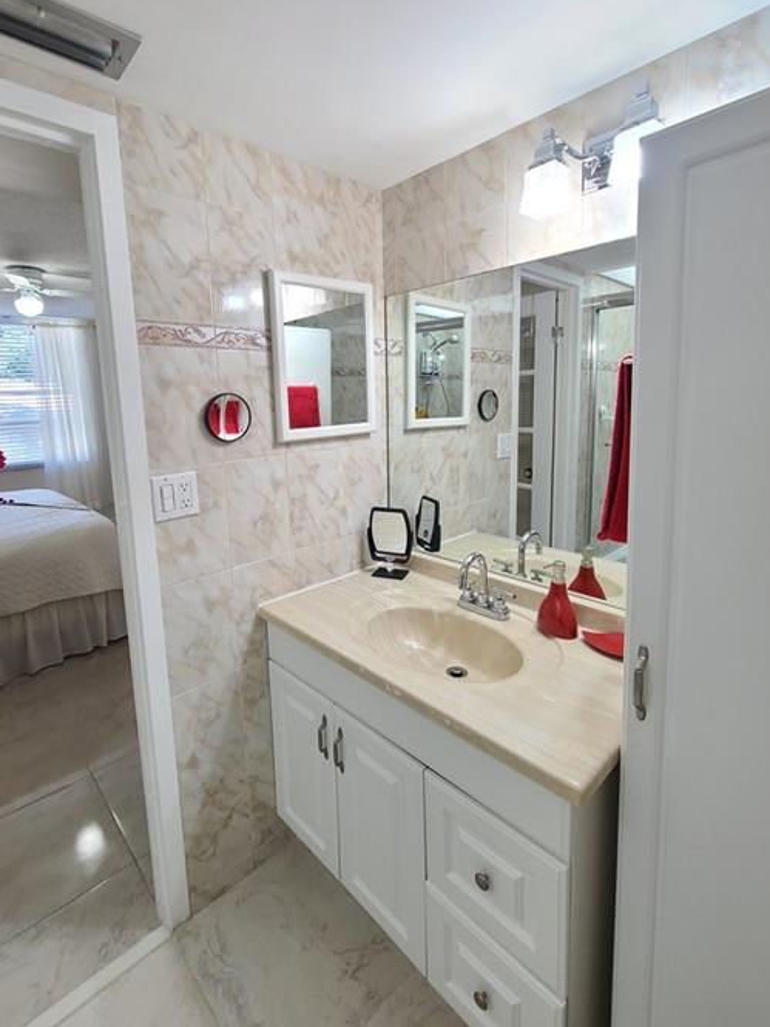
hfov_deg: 81.5
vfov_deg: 97.9
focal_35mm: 15
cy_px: 461
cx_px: 346
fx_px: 445
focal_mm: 2.2
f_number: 2.2
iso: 160
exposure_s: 1/60
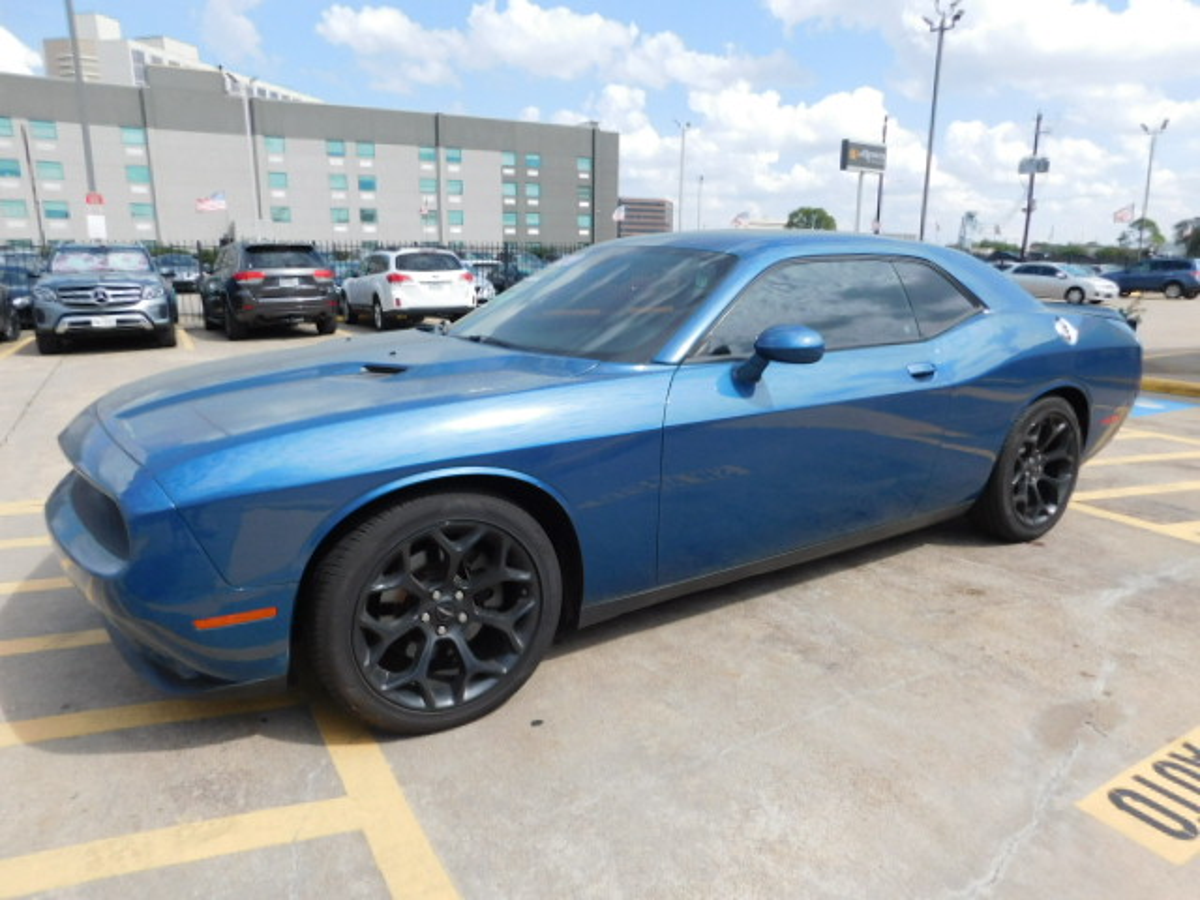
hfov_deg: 73.9
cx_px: 600
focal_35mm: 23
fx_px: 797
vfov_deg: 58.9
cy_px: 450
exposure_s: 1/400
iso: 125
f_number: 6
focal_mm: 4
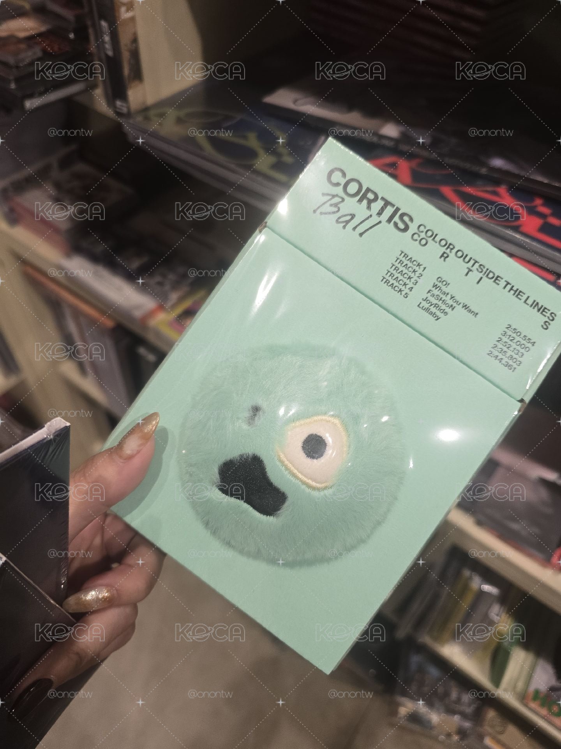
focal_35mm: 23
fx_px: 497
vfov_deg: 73.9
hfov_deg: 58.9
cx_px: 280
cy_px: 374
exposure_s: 1/120
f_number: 1.7
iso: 200
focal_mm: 6.3
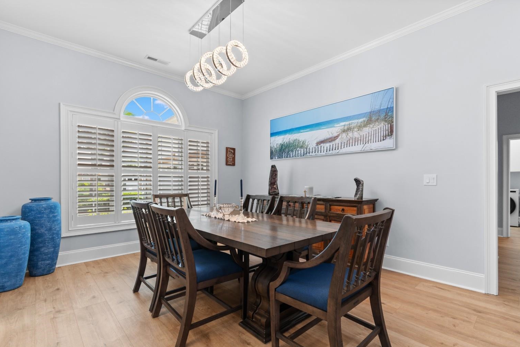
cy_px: 182
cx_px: 270
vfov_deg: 73.7
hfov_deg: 96.7
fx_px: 231
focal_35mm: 16
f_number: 4.5
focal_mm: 10
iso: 100
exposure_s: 1/13
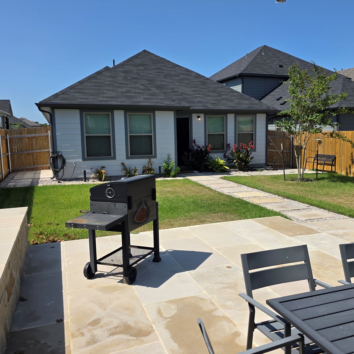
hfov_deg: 52.3
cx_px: 203
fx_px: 359
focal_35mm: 31
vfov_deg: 52.5
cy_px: 178
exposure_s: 1/7944
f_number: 1.7
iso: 80
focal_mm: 6.3
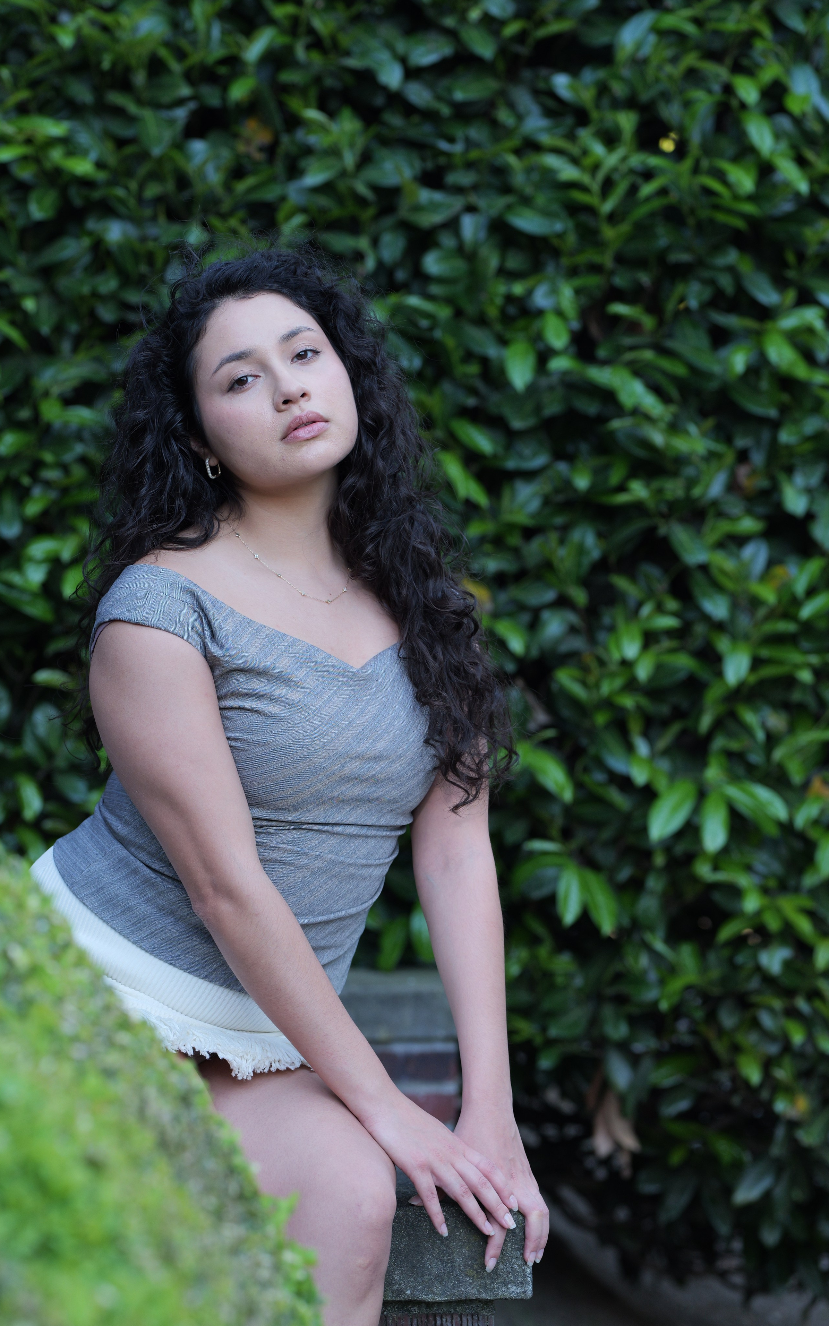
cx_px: 385
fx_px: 3145
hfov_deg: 15.0
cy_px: 665
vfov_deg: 23.8
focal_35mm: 87
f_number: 4.5
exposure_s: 1/200
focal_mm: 85
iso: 800
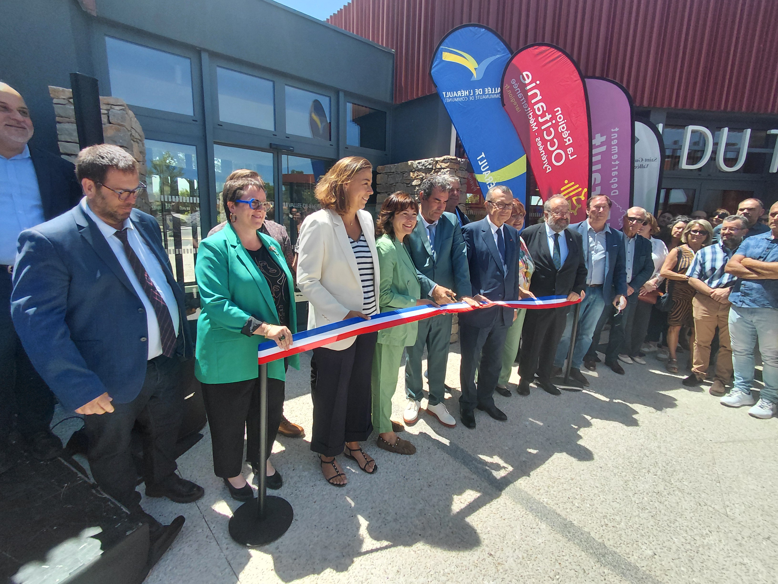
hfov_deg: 94.5
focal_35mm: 16
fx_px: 360
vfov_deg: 78.1
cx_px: 389
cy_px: 292
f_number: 2.2
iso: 40
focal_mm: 1.64
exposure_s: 1/895
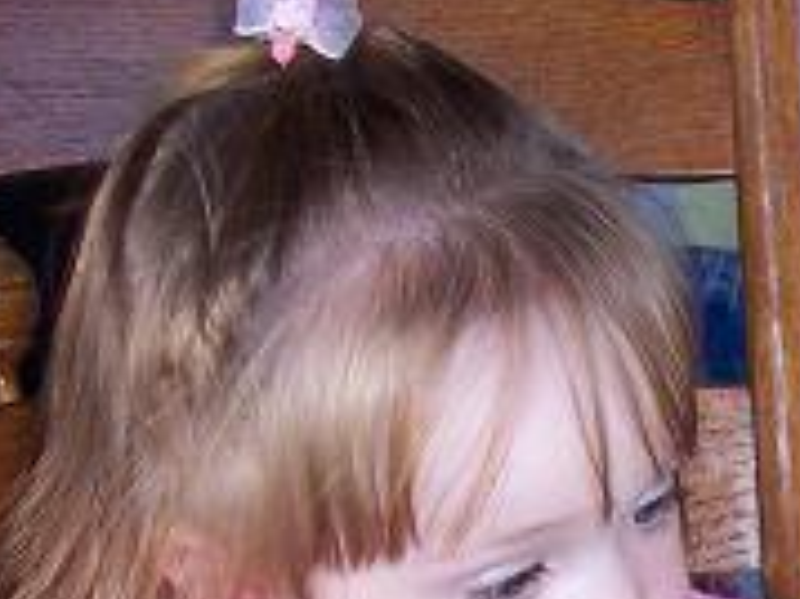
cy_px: 843
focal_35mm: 105
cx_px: 1006
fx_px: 2425
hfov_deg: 17.7
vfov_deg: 13.4
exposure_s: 1/60
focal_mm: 5.6
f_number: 2.8
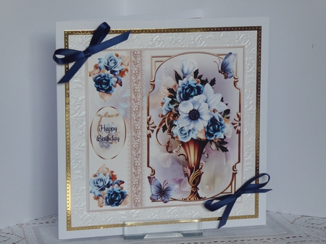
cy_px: 122
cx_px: 163
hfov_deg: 15.5
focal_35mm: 127
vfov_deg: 11.7
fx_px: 1195
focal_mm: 20.6
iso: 320
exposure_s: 1/60
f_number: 5.1
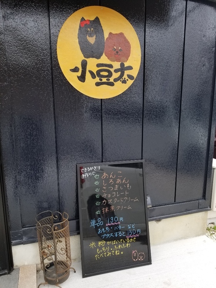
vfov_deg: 67.3
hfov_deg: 53.1
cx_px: 108
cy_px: 144
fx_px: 216
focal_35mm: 26
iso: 50
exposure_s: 1/246
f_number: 1.7
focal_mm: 4.3
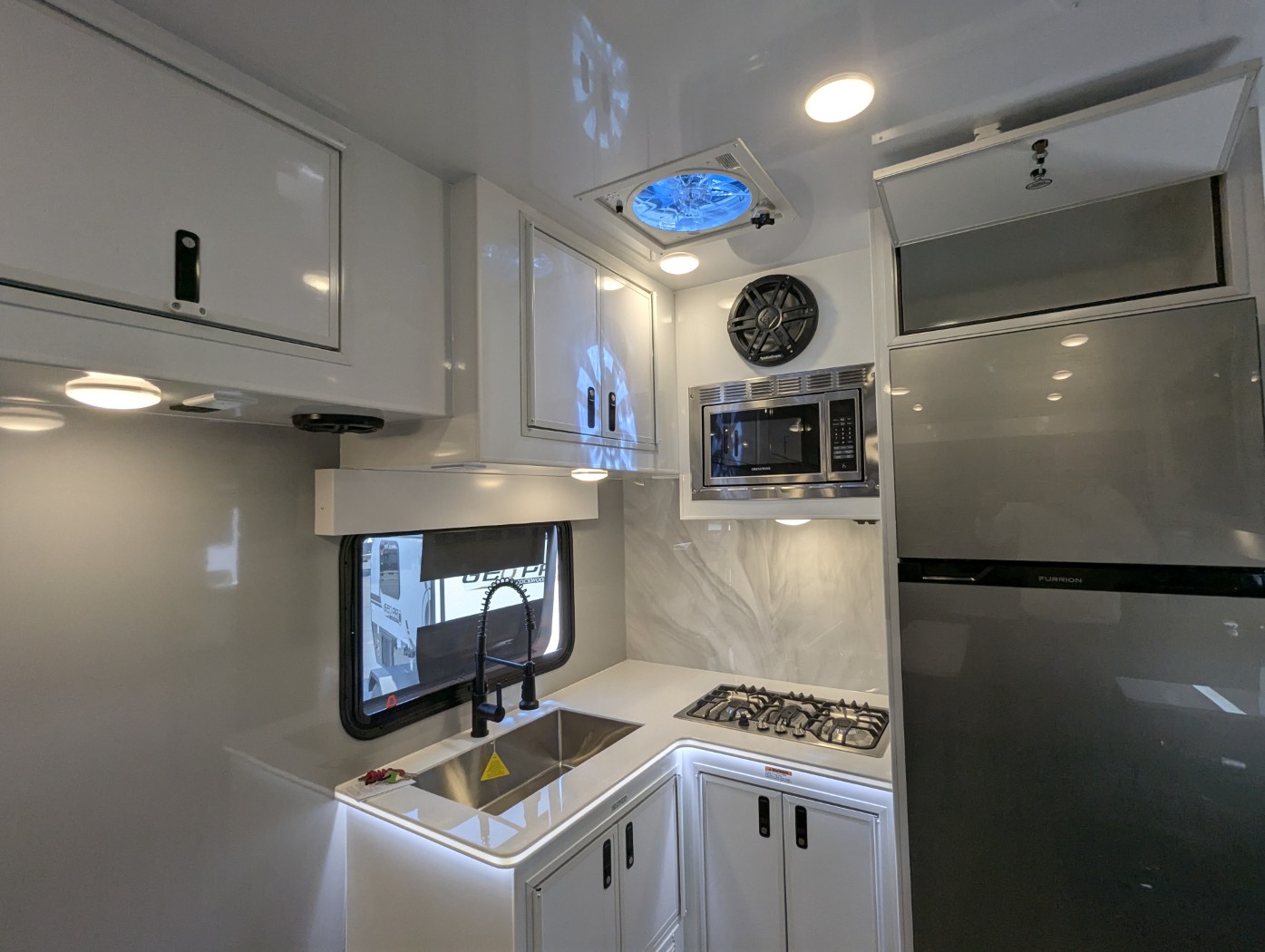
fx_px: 585
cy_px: 476
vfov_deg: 78.2
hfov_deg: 94.4
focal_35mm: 16
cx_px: 632
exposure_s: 1/223
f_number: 2.2
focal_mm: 2.35
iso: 108
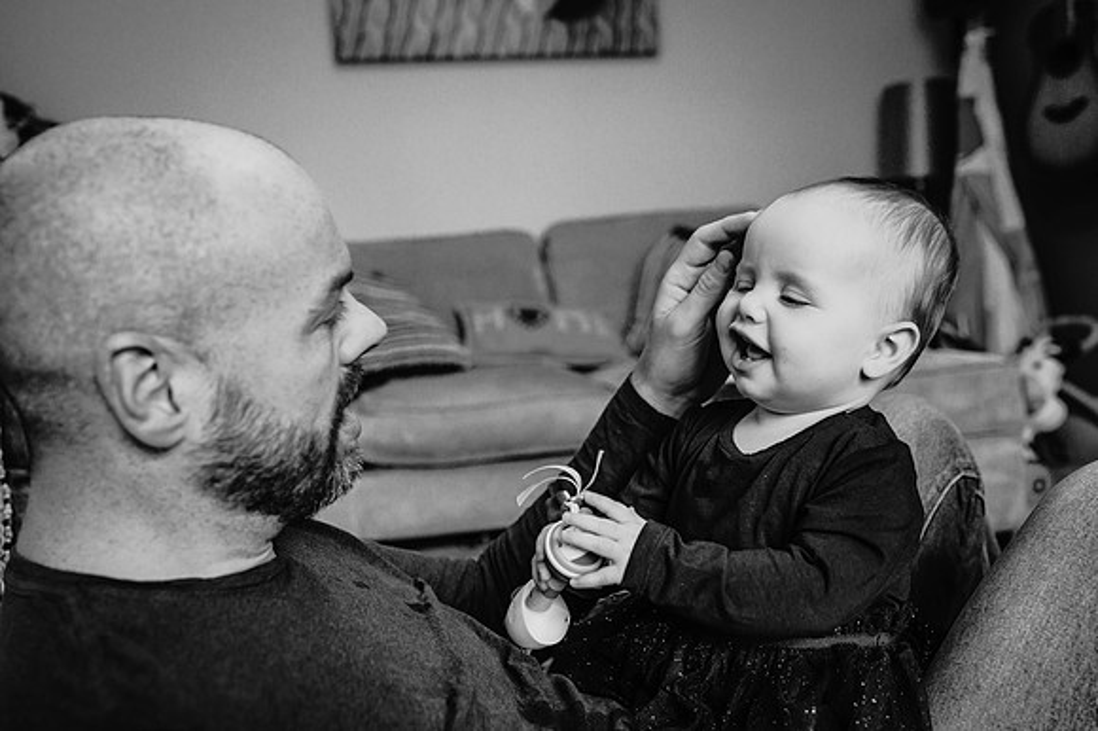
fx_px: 1067
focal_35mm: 35
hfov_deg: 54.5
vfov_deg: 37.8
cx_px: 549
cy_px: 366
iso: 1250
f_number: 3.5
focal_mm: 35
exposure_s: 1/160
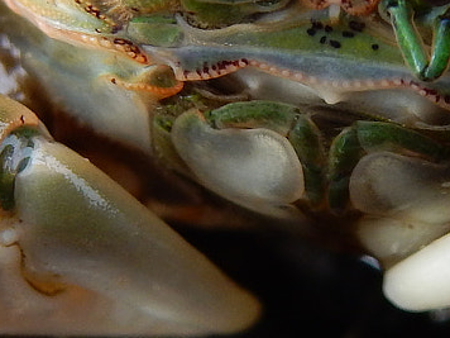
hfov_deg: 12.2
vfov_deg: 9.2
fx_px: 2106
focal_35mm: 162
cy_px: 138
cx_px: 340
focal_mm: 6.4
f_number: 4
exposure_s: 1/30
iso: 140
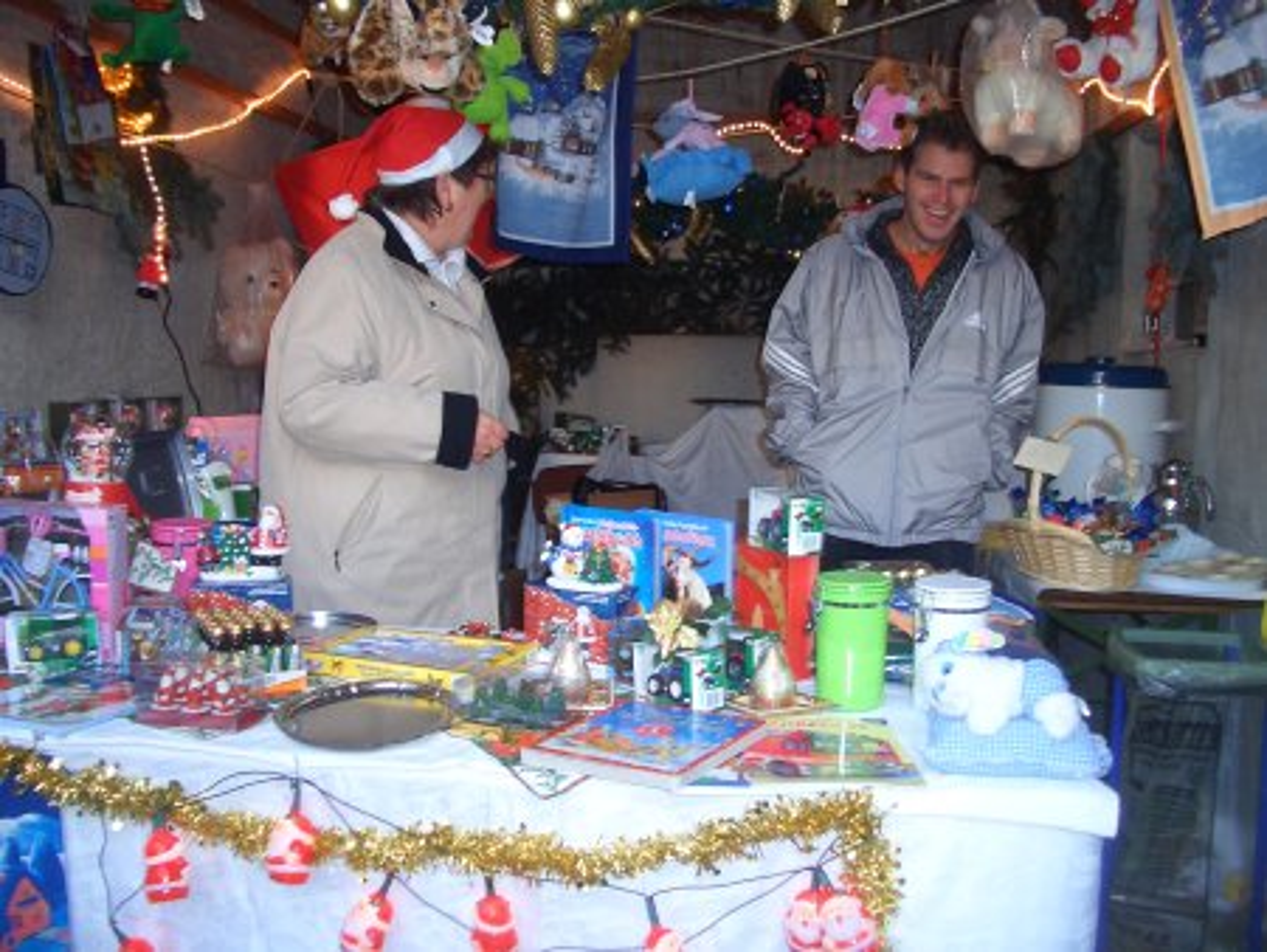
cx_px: 634
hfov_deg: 52.6
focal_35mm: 35
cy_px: 476
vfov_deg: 40.7
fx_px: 1282
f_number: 2.6
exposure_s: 1/40
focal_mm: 5.8
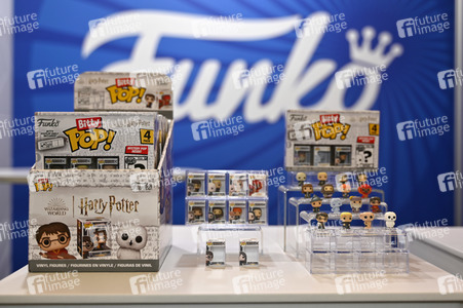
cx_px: 232
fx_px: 540
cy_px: 154
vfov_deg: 31.8
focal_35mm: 42
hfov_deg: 46.4
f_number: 2.8
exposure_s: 1/100
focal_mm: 42
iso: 160
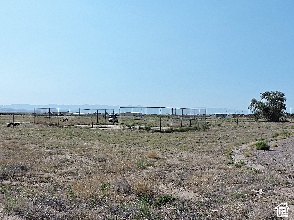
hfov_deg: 52.6
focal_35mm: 35
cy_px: 110
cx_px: 147
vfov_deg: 40.7
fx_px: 297
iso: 100
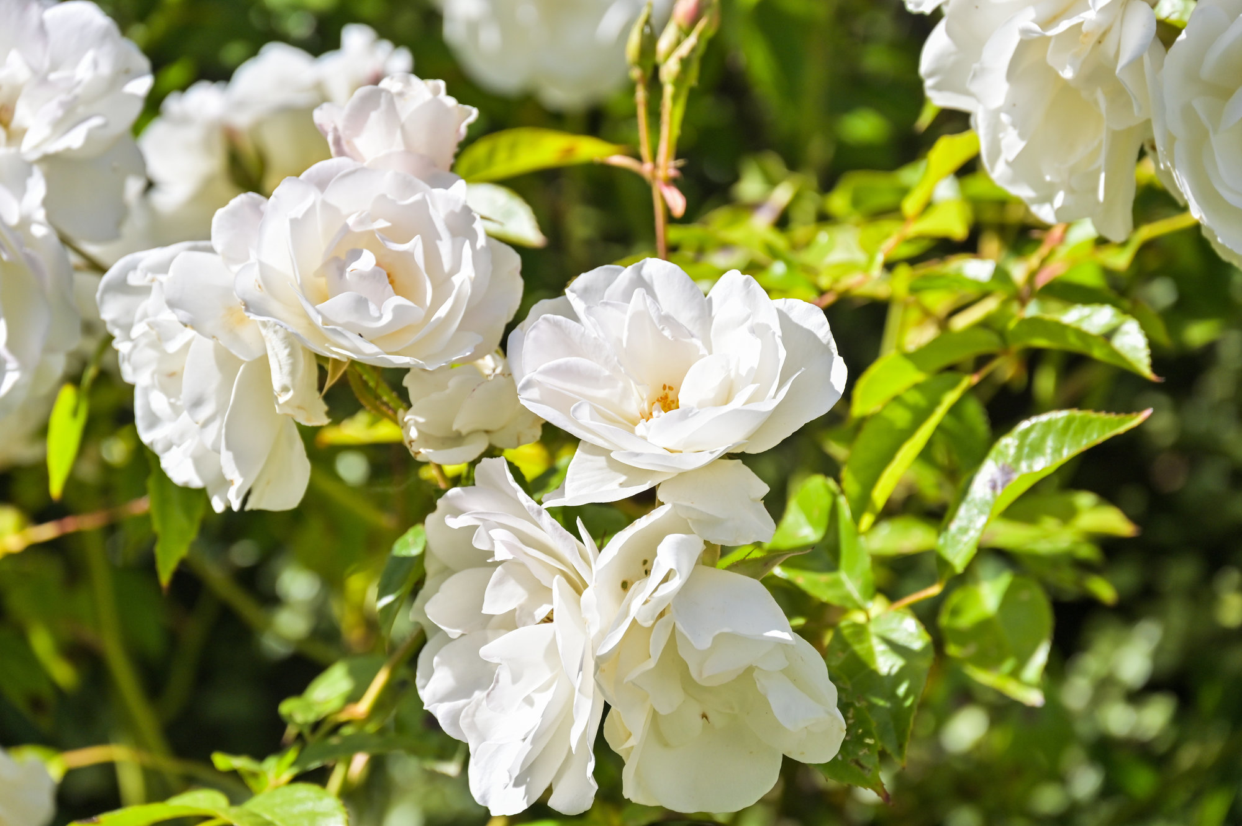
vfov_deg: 8.3
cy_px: 413
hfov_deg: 12.5
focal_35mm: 165
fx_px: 5689
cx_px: 621
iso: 400
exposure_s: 1/1600
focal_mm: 165
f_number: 6.3
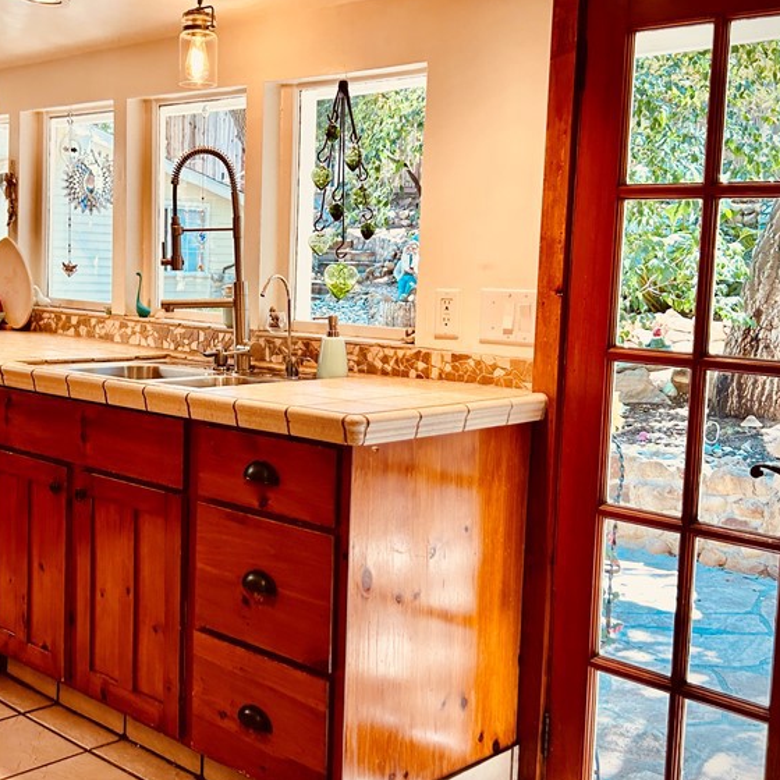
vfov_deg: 40.0
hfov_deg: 39.8
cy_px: 365
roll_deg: -0.2
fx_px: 1071
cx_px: 298
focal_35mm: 42
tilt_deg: -6.1
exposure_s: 1/120
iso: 50
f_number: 1.5
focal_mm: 5.7
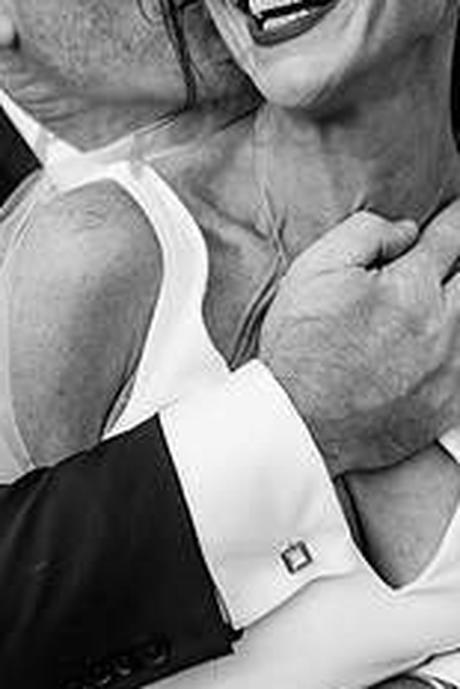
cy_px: 113
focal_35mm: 97
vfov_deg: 20.7
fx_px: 1856
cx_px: 172
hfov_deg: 14.1
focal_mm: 50
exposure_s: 1/1250
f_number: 2.5
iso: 125
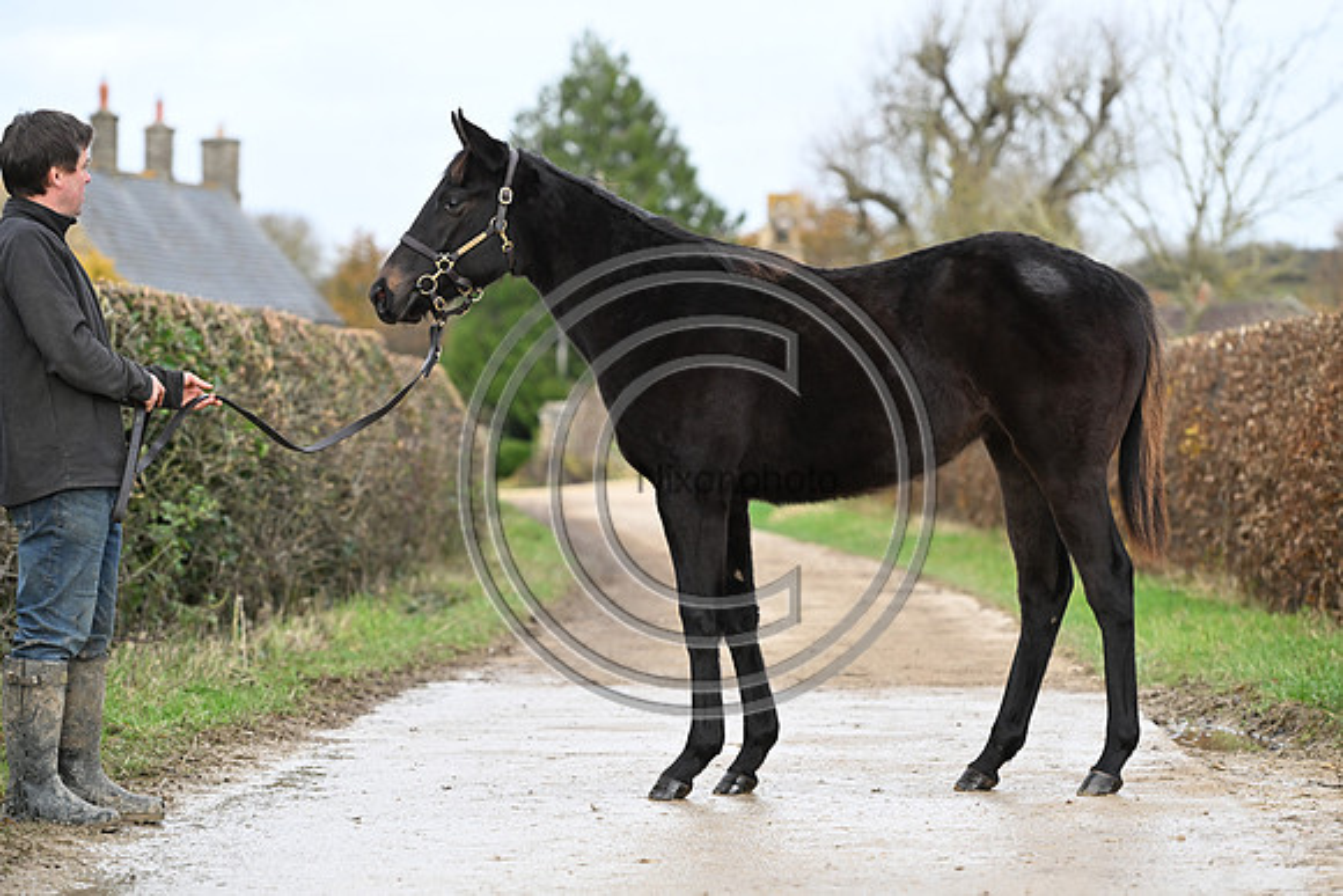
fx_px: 5037
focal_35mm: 135
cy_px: 448
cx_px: 672
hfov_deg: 15.2
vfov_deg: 10.2
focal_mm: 135
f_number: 4
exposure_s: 1/1000
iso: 1250
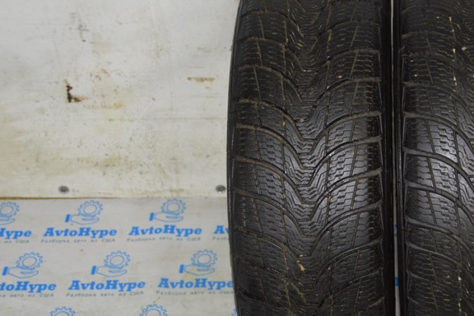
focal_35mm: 80
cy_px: 147
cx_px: 387
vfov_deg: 17.1
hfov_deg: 24.9
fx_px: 1053
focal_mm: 30
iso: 720
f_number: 4.2
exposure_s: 1/60
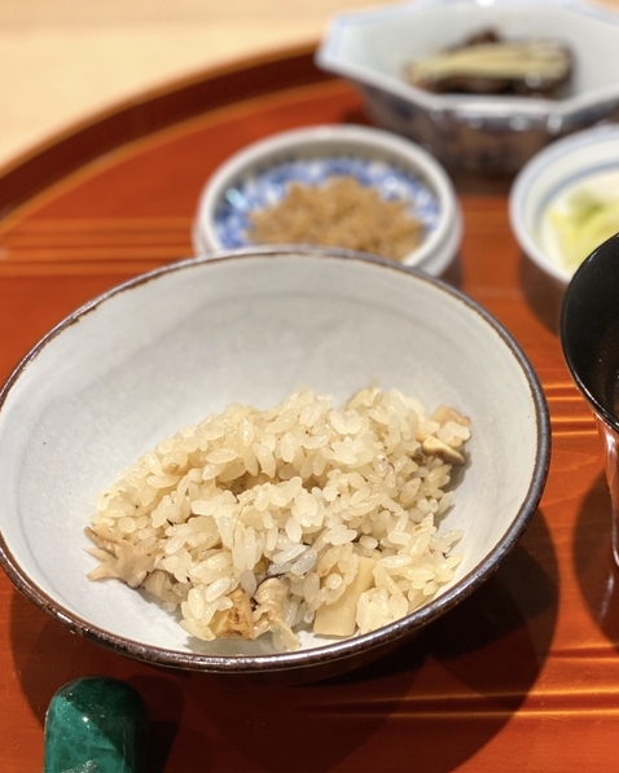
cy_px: 387
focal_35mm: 68
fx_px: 1556
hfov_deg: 22.3
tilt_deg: -45.5
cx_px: 456
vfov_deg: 27.9
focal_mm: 6
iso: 160
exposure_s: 1/100
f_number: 2
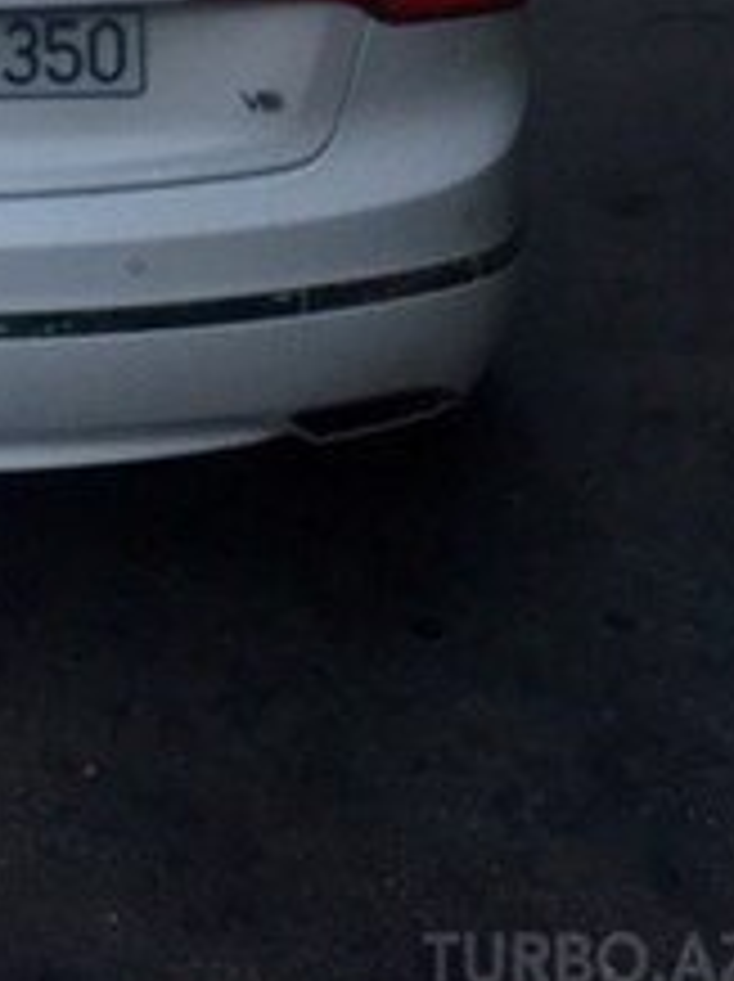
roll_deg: +1.4
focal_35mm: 66
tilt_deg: -9.7
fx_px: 1870
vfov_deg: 27.2
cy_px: -76
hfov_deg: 21.2
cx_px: -54
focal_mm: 4.15
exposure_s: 1/33
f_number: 2.2
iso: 50
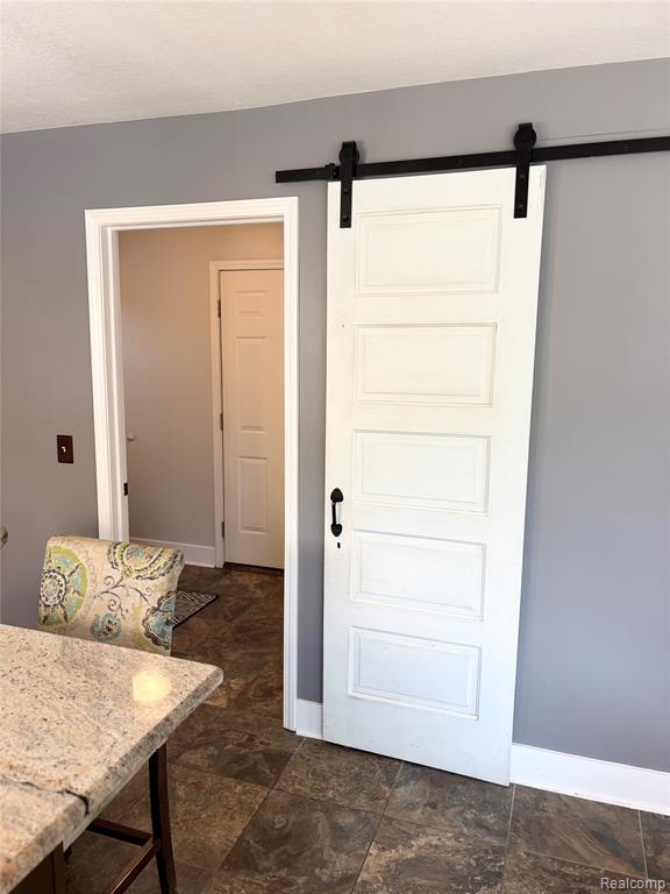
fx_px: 671
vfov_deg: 67.3
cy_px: 447
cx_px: 335
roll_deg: -1.4
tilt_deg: -9.0
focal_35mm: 26
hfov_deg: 53.1
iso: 125
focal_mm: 5.96
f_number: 1.6
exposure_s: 1/120
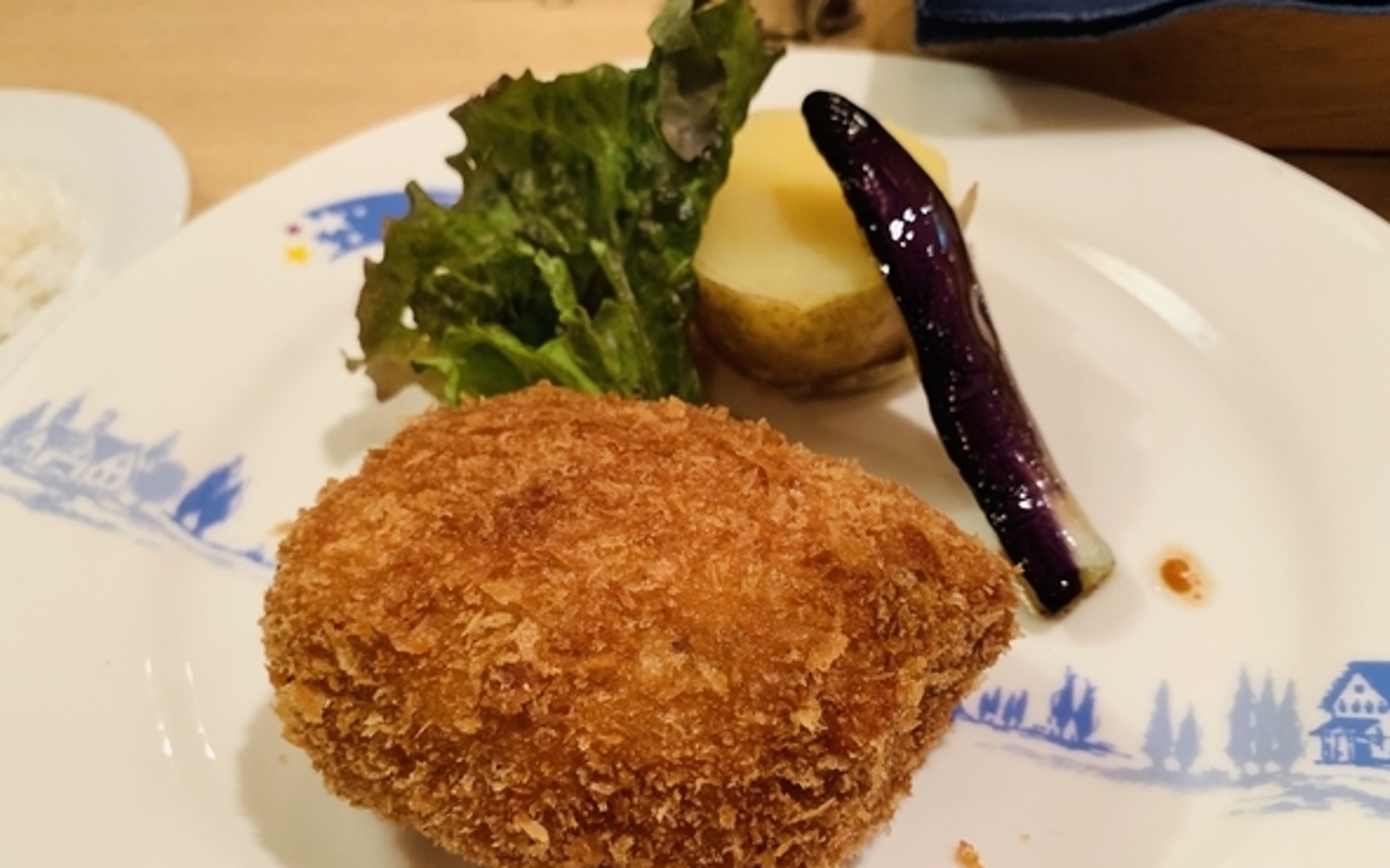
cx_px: 701
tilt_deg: -45.3
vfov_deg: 44.4
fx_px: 1060
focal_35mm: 28
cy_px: 506
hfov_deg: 66.5
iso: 320
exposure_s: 1/50
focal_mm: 4.25
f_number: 1.8
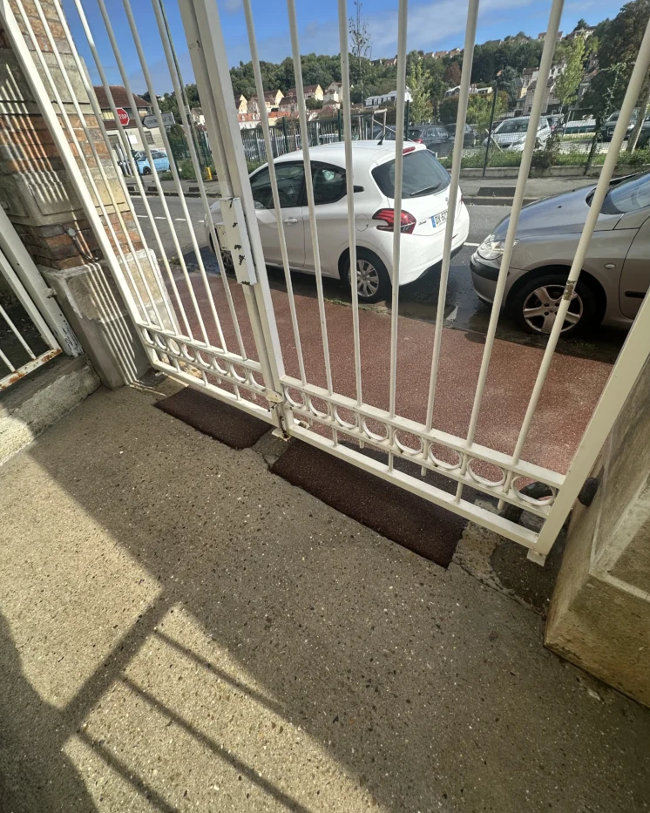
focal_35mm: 15
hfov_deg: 84.0
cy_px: 396
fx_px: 361
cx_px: 328
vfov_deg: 96.8
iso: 40
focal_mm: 2.22
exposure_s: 1/1453
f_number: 2.2
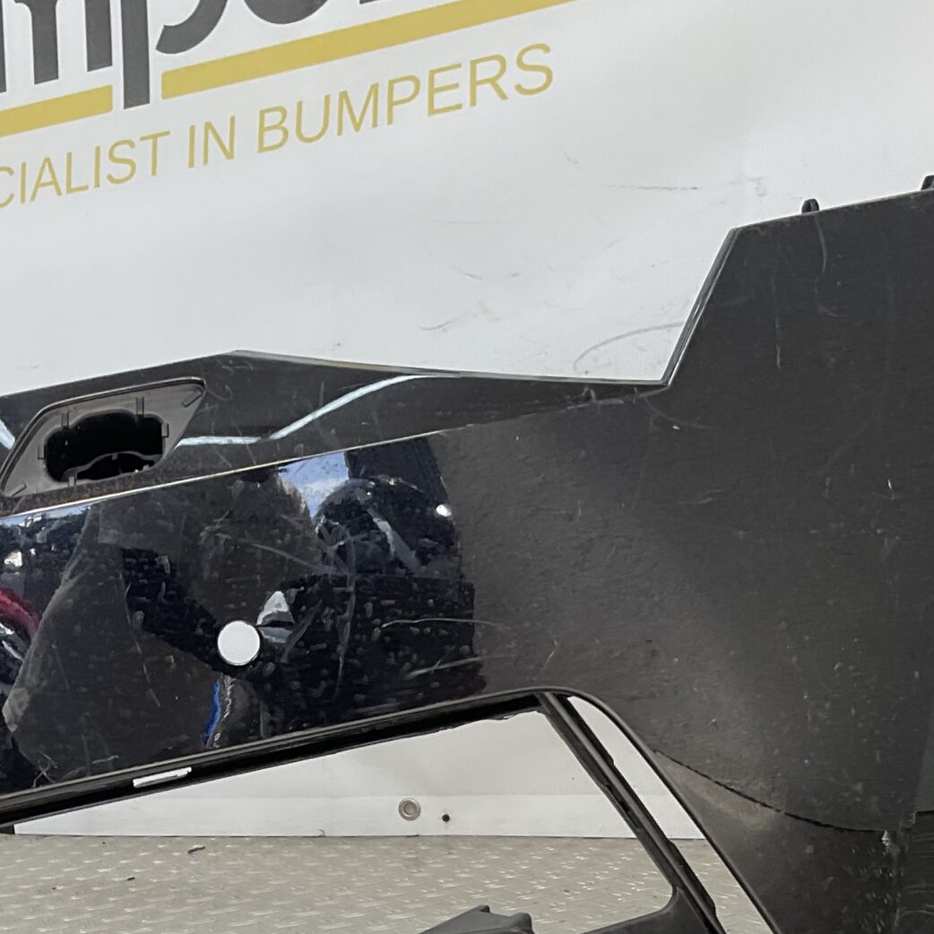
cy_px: 817
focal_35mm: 63
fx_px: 1923
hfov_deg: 26.5
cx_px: 115
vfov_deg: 26.5
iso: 16
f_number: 1.8
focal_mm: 3
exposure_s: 1/142
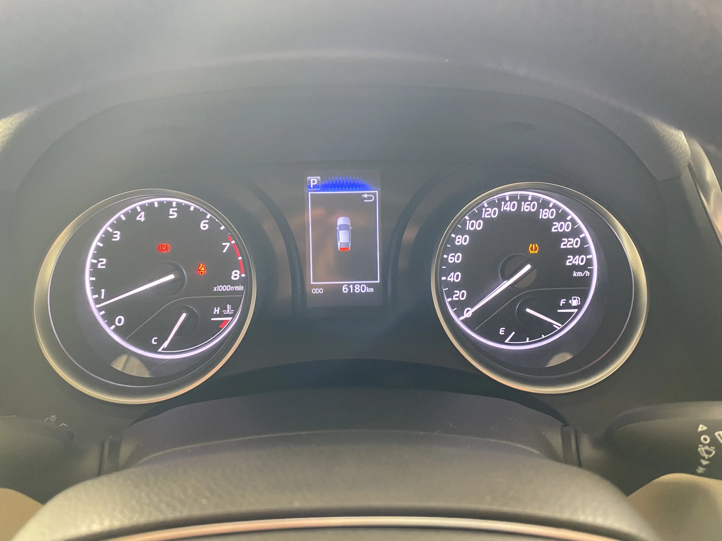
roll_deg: +1.1
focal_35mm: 26
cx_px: 361
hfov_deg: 67.3
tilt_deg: -24.6
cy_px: 270
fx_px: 542
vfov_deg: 53.1
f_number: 1.8
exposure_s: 1/60
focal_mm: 4.25
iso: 320
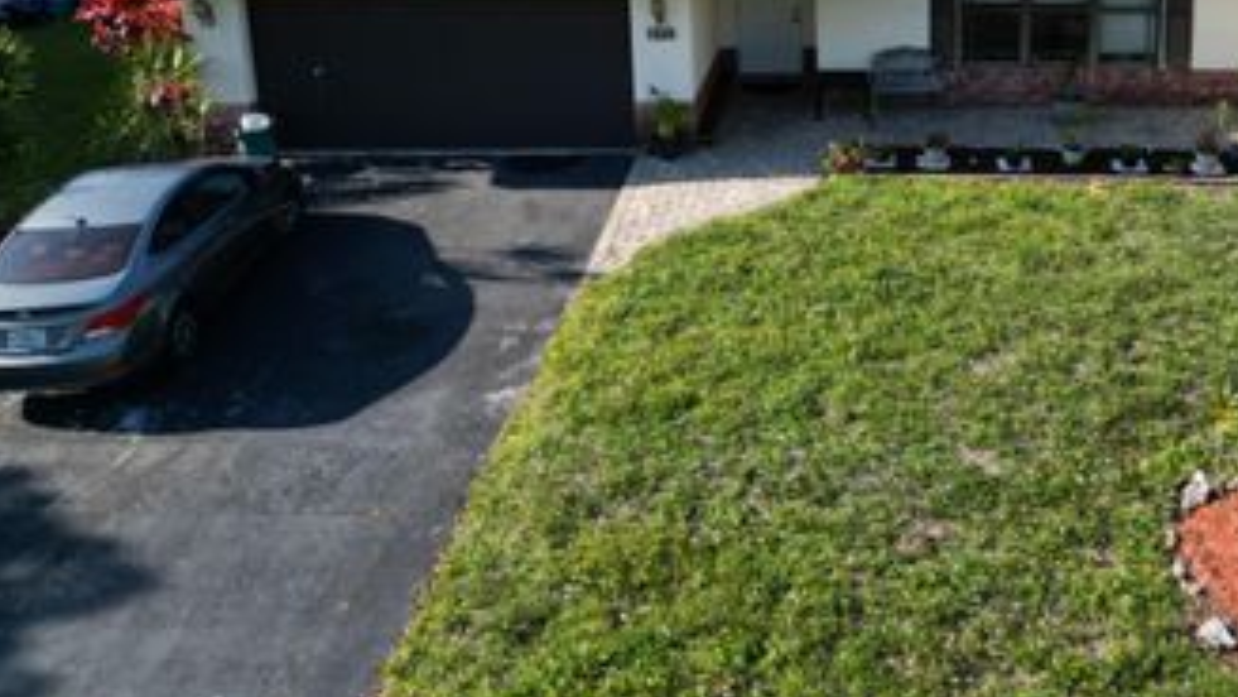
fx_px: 1313
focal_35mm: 40
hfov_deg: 49.2
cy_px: 6
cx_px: 871
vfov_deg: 28.0
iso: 130
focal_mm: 6.72
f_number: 1.7
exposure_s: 1/2000
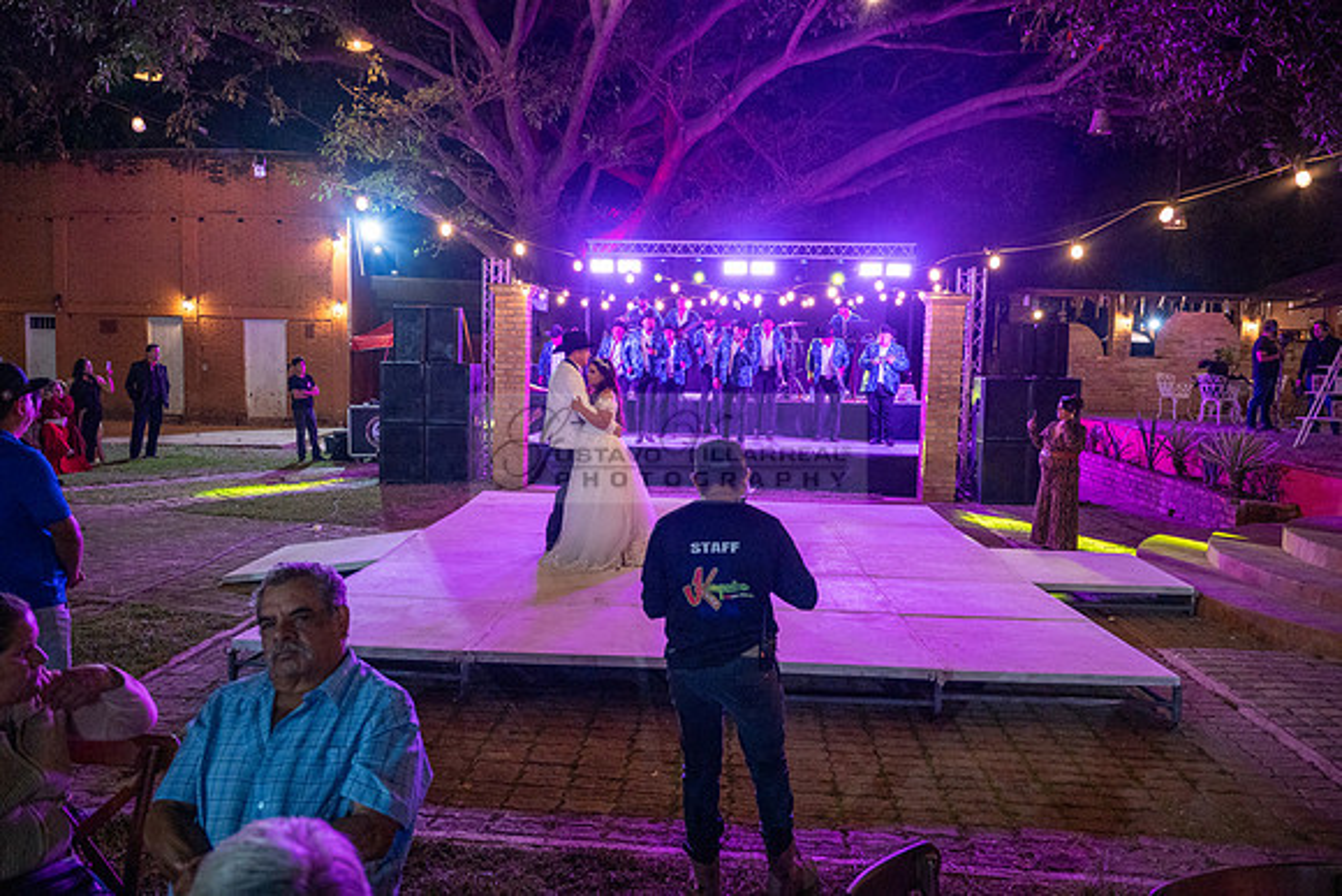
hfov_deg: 65.5
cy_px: 448
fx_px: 1044
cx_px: 671
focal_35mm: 28
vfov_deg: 46.4
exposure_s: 1/80
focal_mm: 28
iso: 2500
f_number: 5
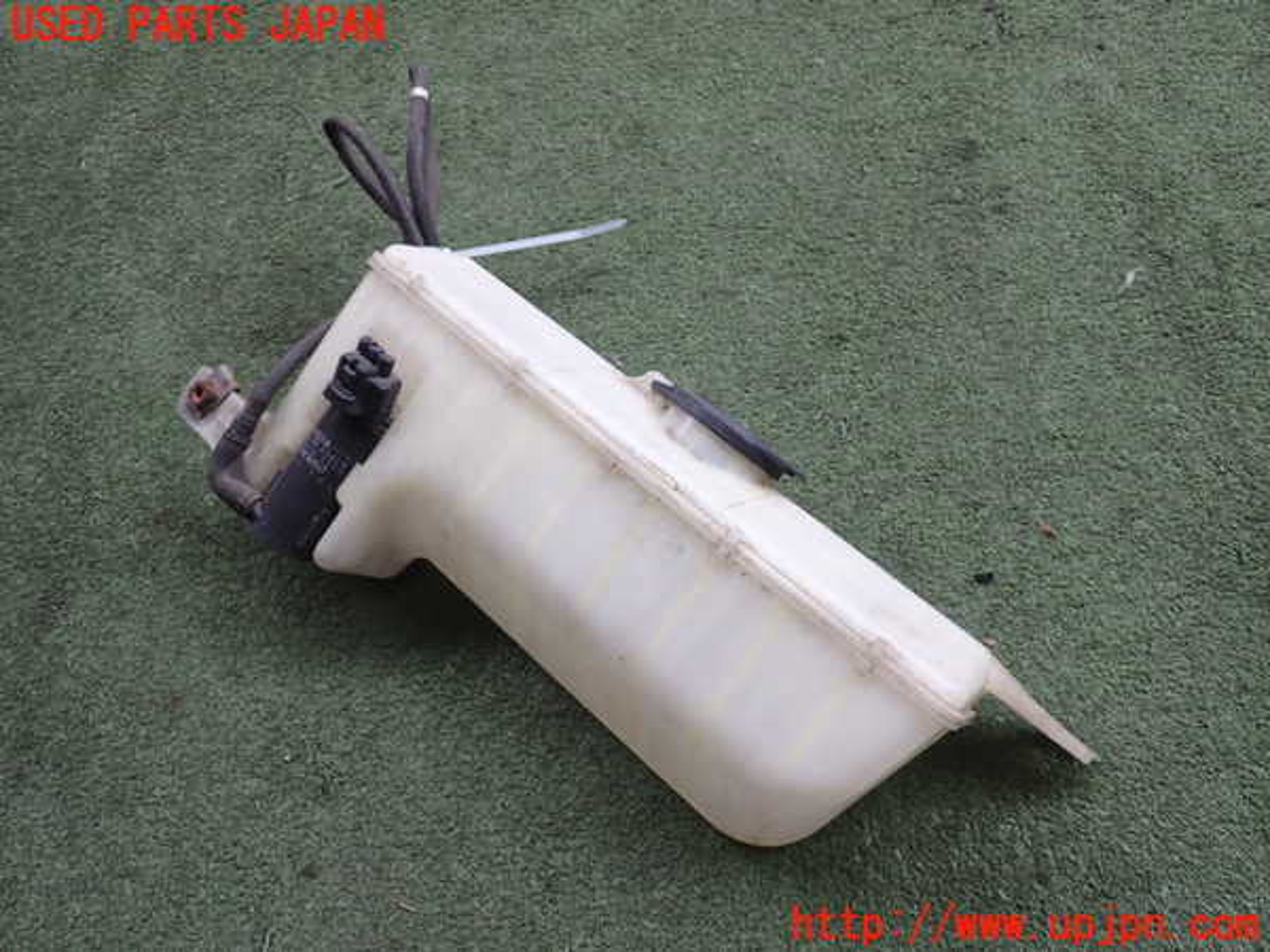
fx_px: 1101
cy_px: 476
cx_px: 635
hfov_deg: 60.0
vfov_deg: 46.8
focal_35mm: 30
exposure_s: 1/200
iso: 100
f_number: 2.3
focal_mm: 5.4
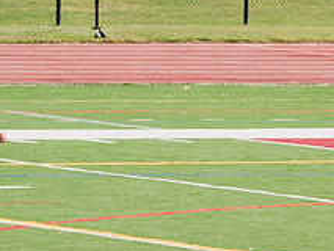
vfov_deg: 1.9
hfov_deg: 2.5
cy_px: 268
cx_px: 432
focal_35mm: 797
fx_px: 7694
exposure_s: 1/1600
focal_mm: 200
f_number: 5.6
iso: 800
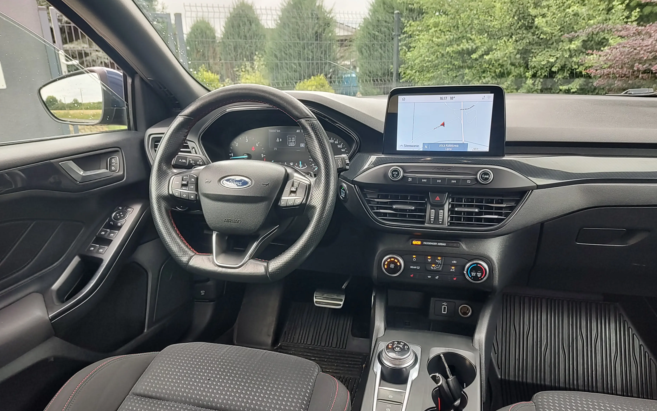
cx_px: 323
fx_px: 448
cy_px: 232
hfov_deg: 72.5
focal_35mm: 25
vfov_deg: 49.1
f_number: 1.8
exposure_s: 1/100
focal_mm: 5.56
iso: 109
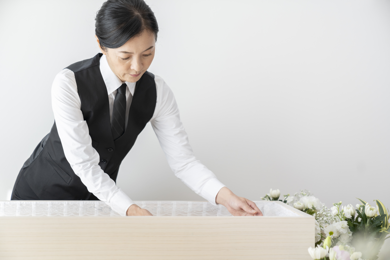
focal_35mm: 70
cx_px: 195
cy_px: 130
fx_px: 758
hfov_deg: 28.8
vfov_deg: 19.5
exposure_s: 1/250
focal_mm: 70
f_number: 2.8
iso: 640
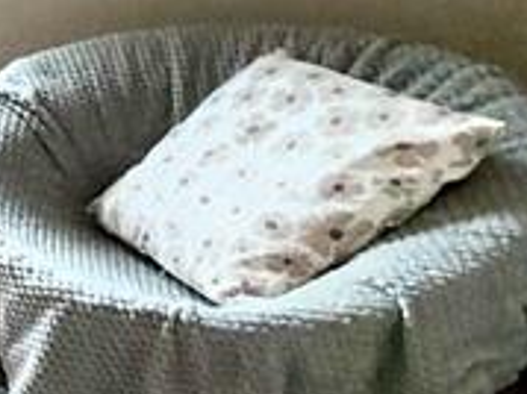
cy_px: -147
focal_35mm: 80
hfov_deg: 12.9
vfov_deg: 17.1
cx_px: -919
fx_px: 1217
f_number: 2.2
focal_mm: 2.22
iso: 320
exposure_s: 1/120
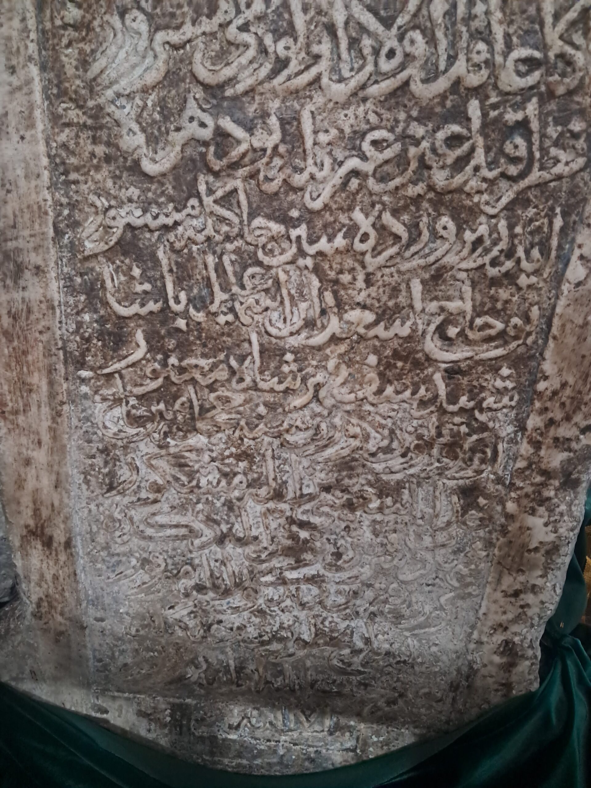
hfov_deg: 51.4
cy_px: 394
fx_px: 615
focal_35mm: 27
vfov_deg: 65.3
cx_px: 296
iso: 1600
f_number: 1.8
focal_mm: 4
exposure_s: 1/17
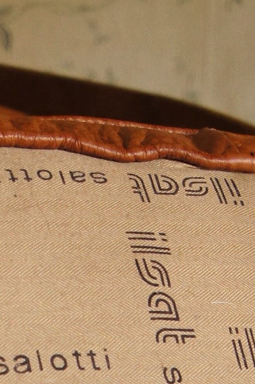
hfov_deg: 6.9
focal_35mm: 199
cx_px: 69
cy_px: 812
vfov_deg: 9.5
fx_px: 2123
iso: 800
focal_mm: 27
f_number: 4
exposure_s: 1/60
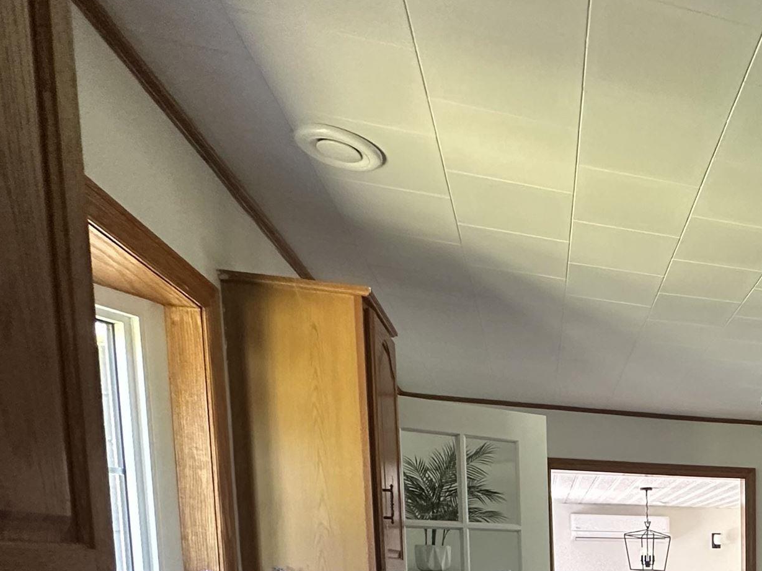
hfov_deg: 41.7
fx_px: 771
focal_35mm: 35
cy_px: 639
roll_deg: -0.2
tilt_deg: -5.0
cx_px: 840
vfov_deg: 34.6
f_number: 2.2
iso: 400
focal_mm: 2.22
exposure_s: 1/60
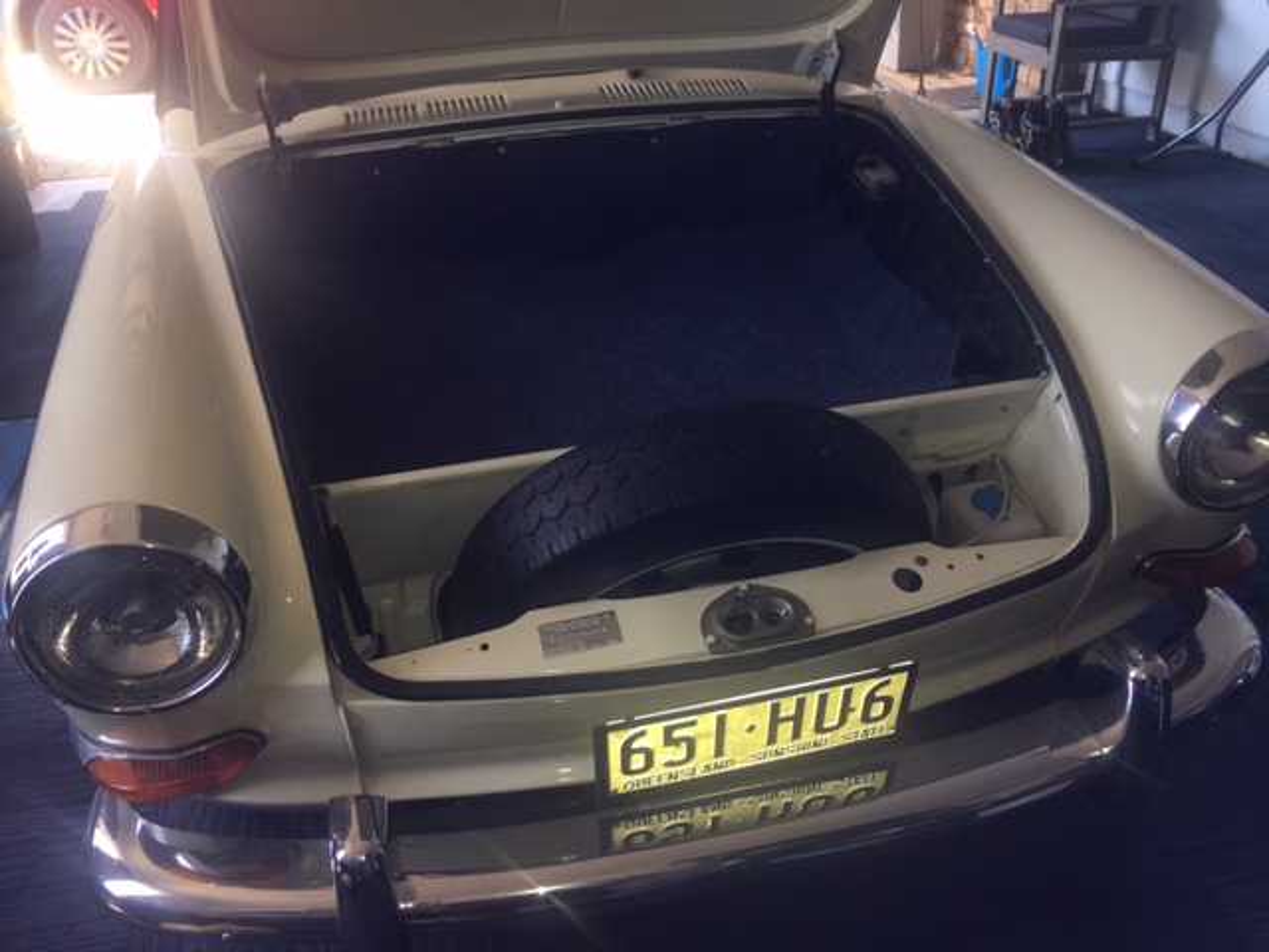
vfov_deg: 48.2
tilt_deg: -31.1
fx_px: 1063
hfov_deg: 61.7
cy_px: 476
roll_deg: +1.2
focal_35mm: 29
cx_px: 634
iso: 25
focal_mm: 4.15
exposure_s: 1/33
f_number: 2.2
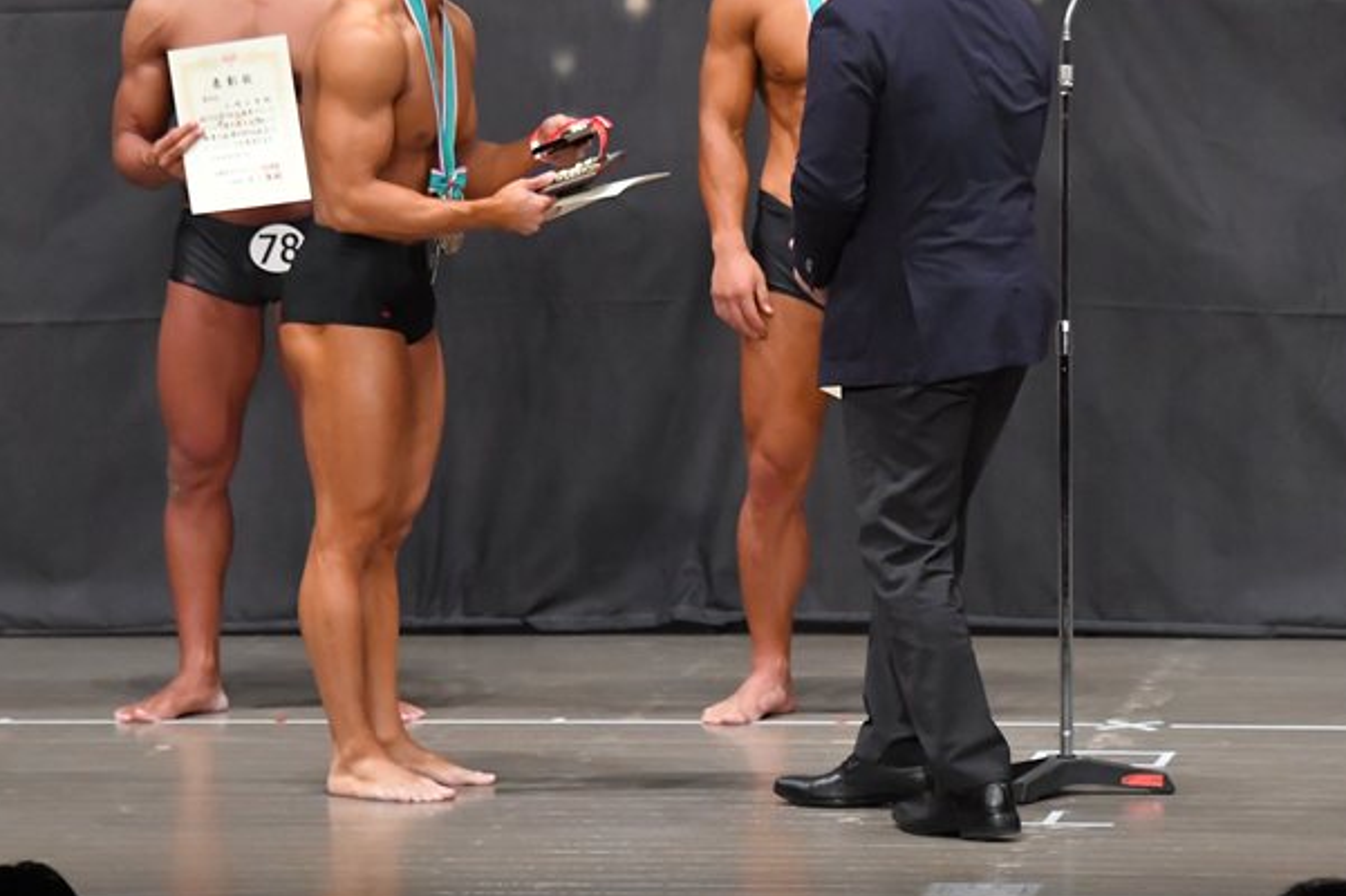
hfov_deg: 7.4
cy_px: 323
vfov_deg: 4.9
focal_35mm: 280
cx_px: 742
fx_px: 10463
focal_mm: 145
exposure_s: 1/400
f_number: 5.6
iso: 6400
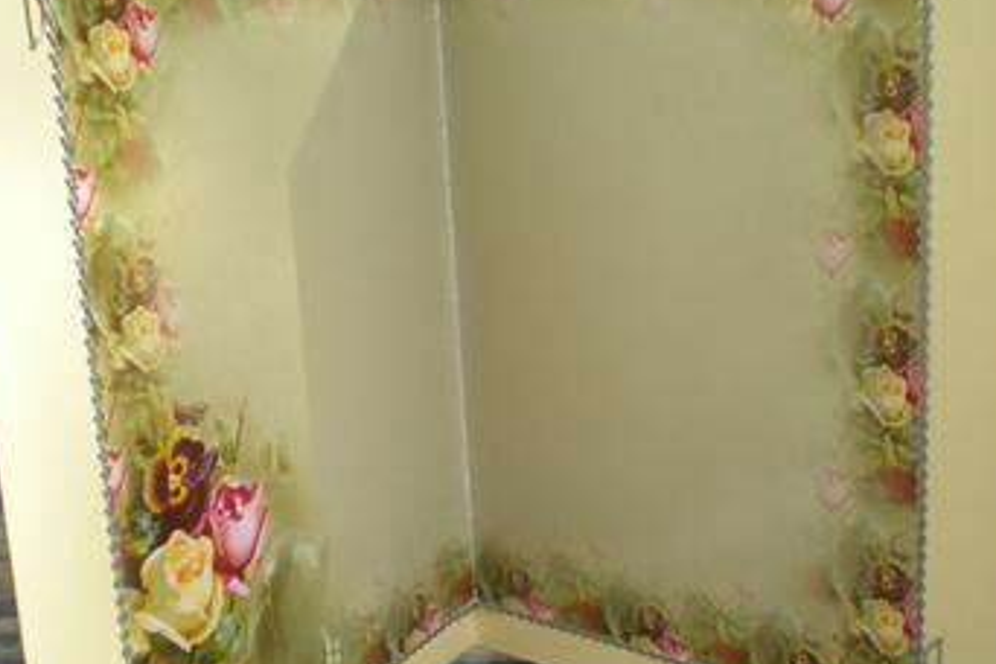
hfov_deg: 38.2
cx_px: 533
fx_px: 1439
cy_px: 352
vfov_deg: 26.0
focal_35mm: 52
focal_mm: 6.3
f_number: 3.1
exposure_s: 1/200
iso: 64
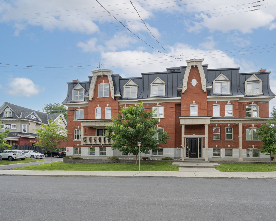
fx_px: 131
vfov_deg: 80.4
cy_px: 112
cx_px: 165
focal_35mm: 16
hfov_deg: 92.0
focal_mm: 14
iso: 320
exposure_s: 1/320
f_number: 8
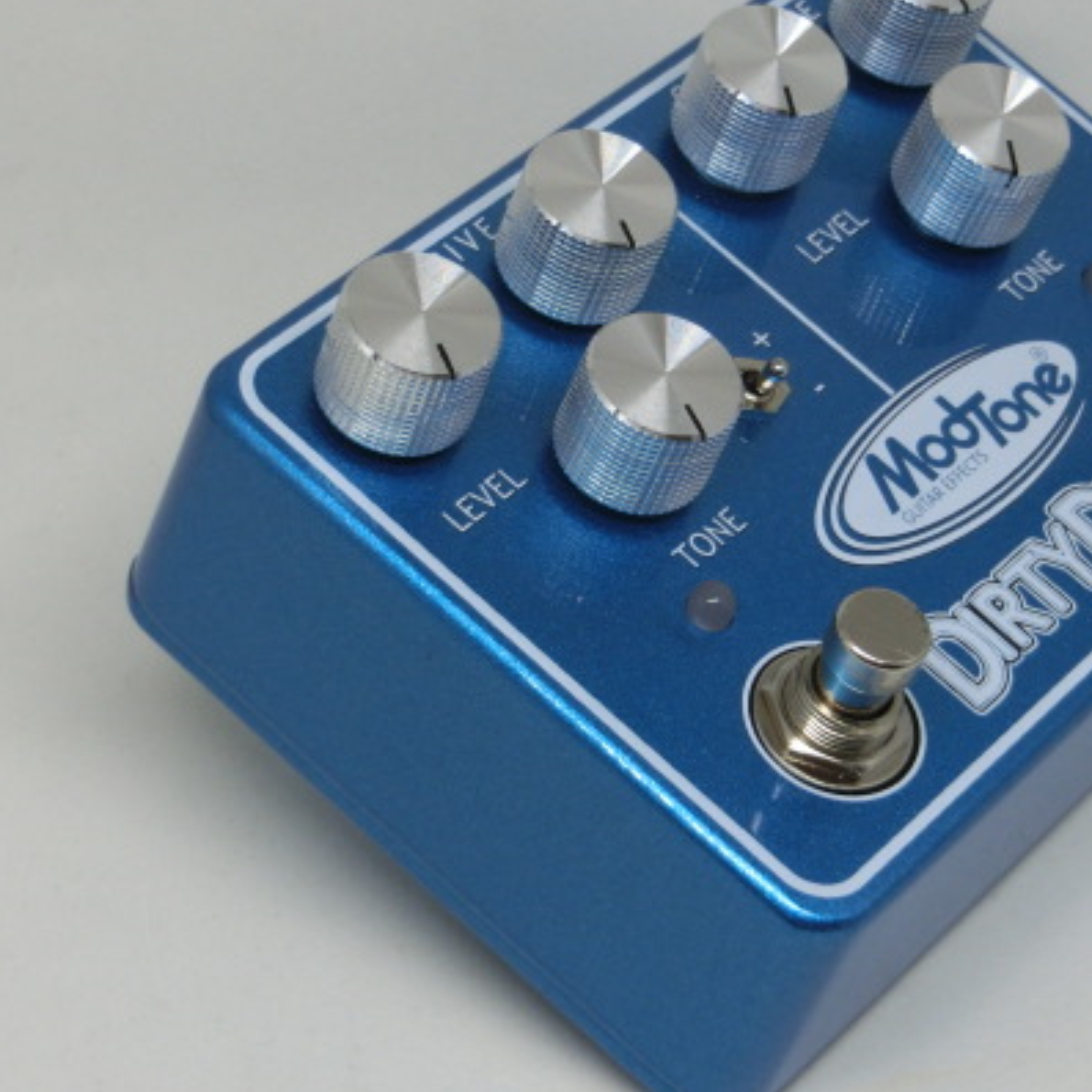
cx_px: 784
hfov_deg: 15.2
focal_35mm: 114
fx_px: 4069
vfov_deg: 15.3
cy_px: 514
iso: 200
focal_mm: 14.3
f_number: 5.4
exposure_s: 1/125
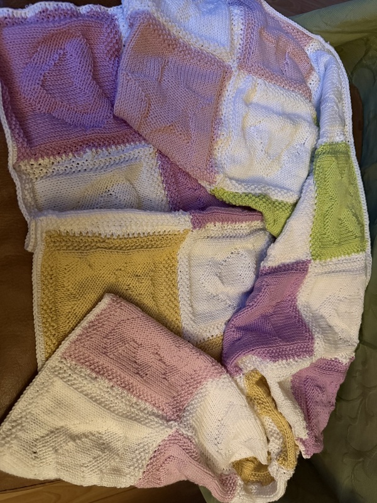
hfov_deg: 56.8
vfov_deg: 71.6
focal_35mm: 24
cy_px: 252
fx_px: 349
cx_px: 188
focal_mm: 6.76
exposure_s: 1/40
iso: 1000
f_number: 1.78
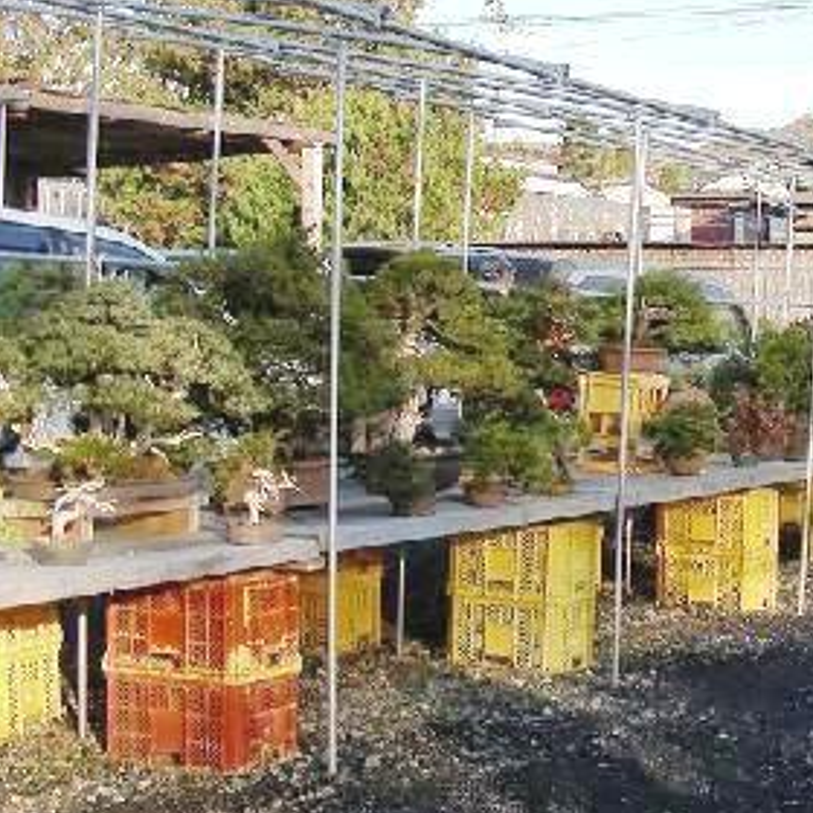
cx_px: 865
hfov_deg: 22.8
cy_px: 412
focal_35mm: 72
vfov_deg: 24.0
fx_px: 1913
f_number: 4
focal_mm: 6.3
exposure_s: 1/130
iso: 50
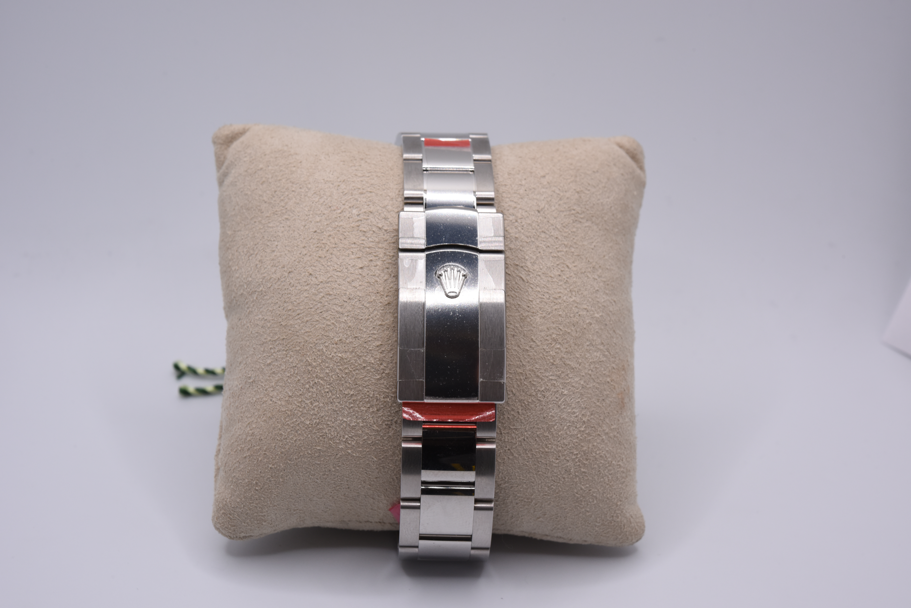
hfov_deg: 33.4
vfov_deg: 22.6
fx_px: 1519
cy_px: 304
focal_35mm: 60
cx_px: 456
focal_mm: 60
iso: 640
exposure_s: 1/60
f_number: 16
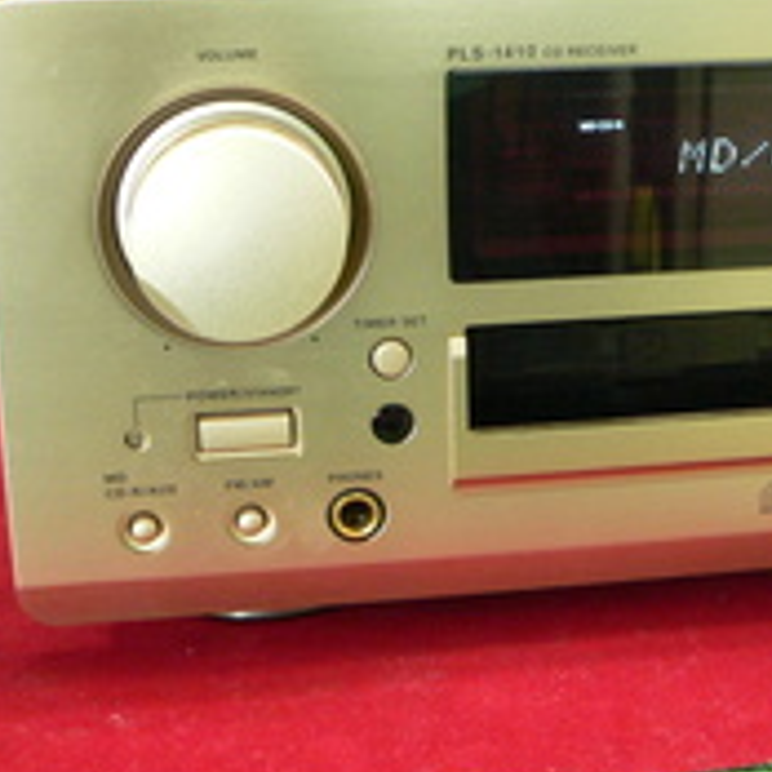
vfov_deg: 22.4
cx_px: 688
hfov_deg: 22.0
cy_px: 295
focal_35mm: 77
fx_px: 1943
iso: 200
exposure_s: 1/4
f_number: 2.8
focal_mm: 6.7
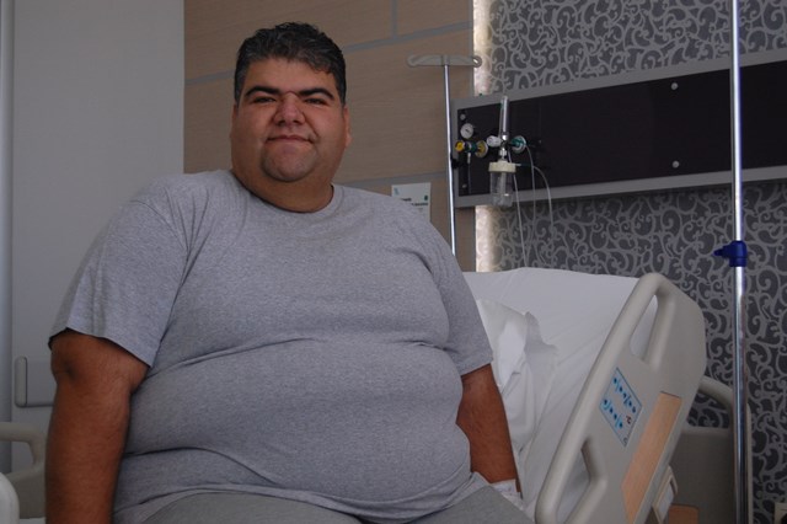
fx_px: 1376
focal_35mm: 63
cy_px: 262
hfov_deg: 31.9
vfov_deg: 21.5
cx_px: 394
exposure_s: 1/30
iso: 800
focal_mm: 42
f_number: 5.3
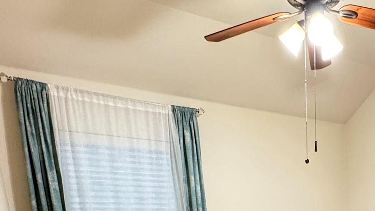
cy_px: 317
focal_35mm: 38
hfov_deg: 48.4
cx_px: 322
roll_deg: +0.3
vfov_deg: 24.3
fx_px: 378
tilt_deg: -14.6
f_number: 2.2
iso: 640
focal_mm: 2.22
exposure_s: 1/60
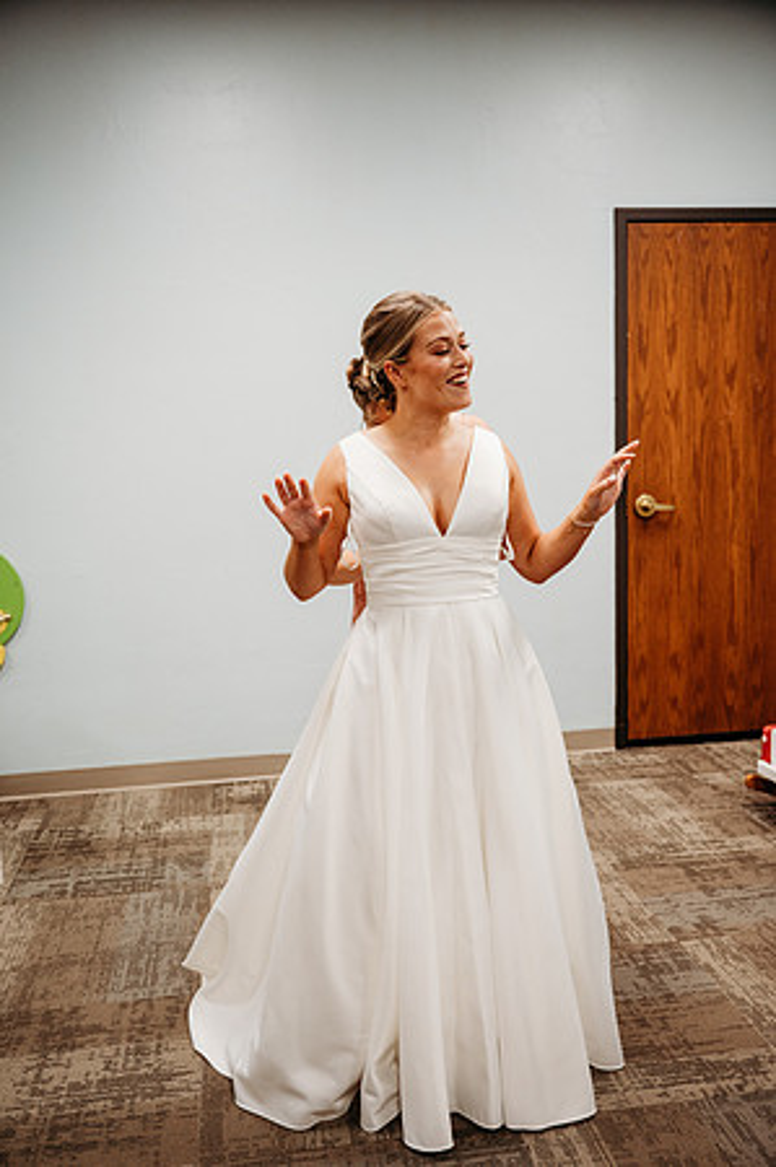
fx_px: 1021
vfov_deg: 59.5
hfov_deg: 41.6
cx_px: 388
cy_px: 584
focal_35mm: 32
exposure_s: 1/320
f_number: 3.2
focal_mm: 31.5
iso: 2000
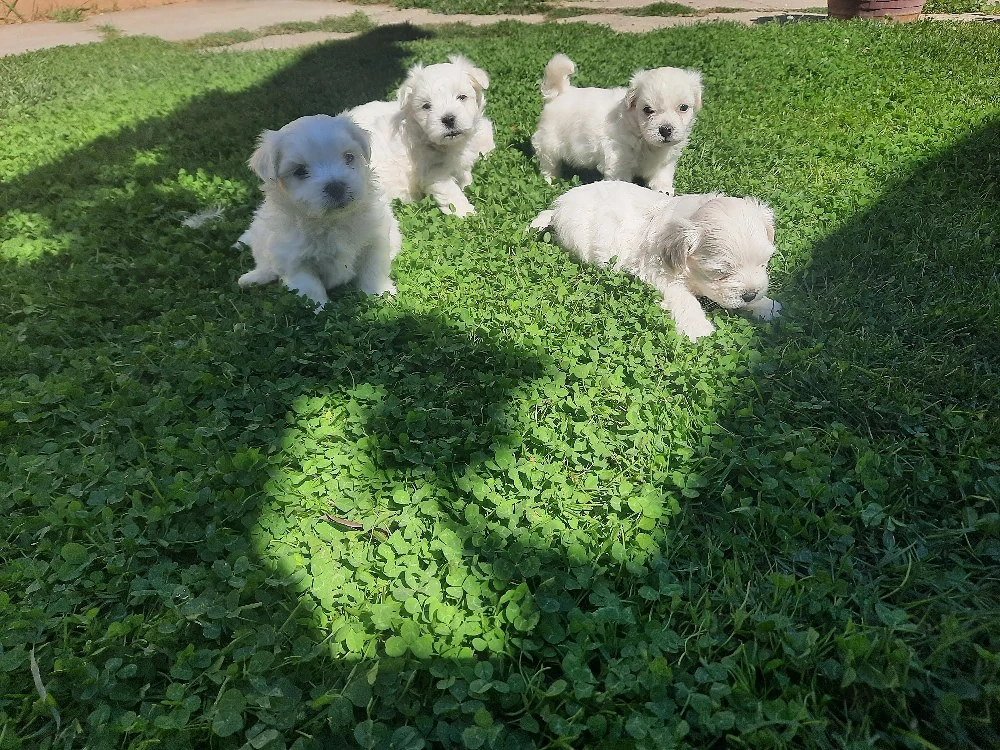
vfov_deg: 54.9
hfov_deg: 69.4
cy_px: 375
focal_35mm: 25
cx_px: 500
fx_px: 722
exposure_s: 1/909
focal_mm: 4.6
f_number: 2
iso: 32
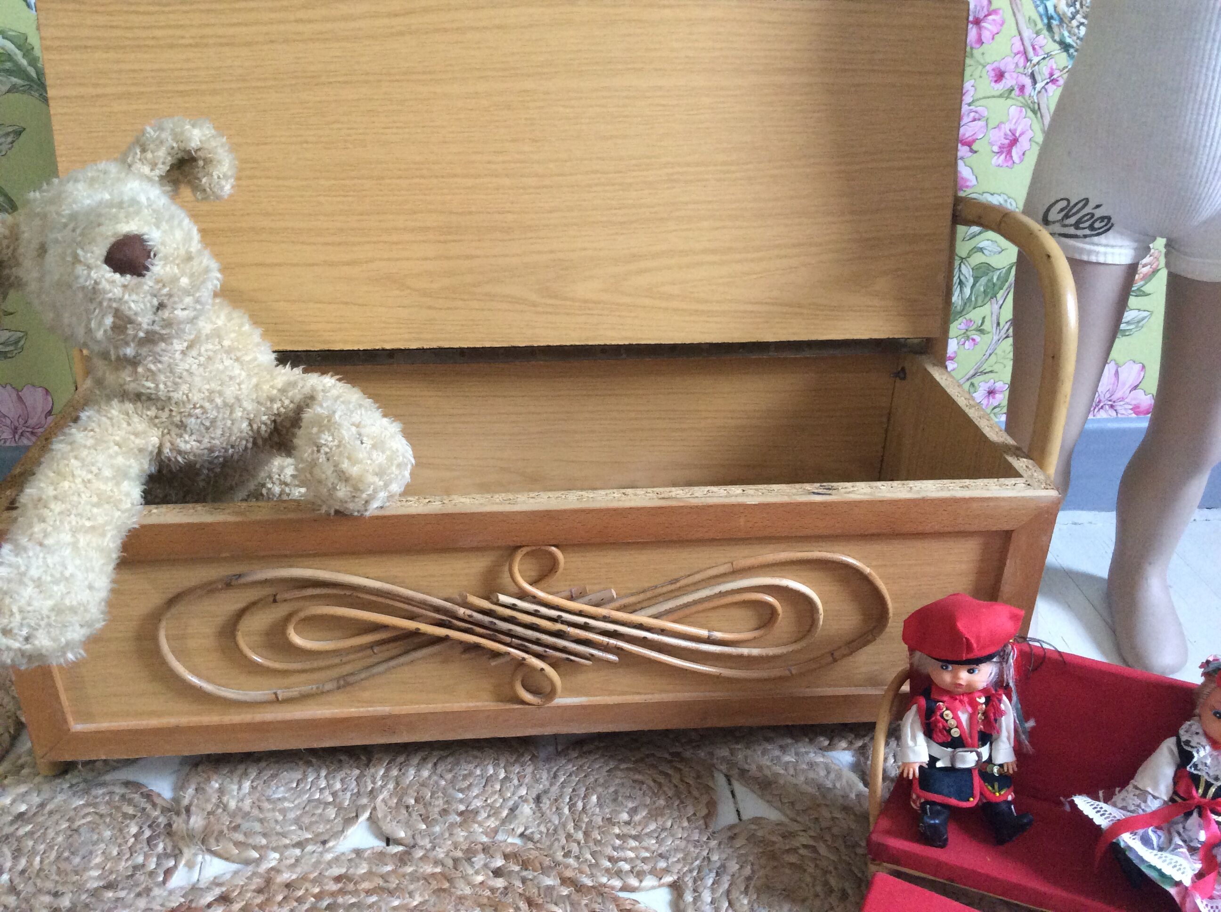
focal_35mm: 32
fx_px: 1127
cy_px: 456
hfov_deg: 56.9
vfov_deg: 44.1
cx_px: 610
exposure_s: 1/25
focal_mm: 3.3
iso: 200
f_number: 2.4
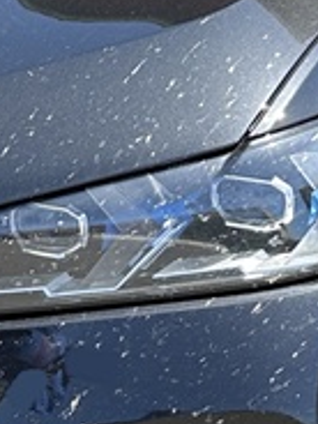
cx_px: -32
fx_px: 2046
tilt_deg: -7.3
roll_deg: +0.8
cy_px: -71
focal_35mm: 167
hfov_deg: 8.8
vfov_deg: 11.6
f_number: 1.78
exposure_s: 1/943
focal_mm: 6.86
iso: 80
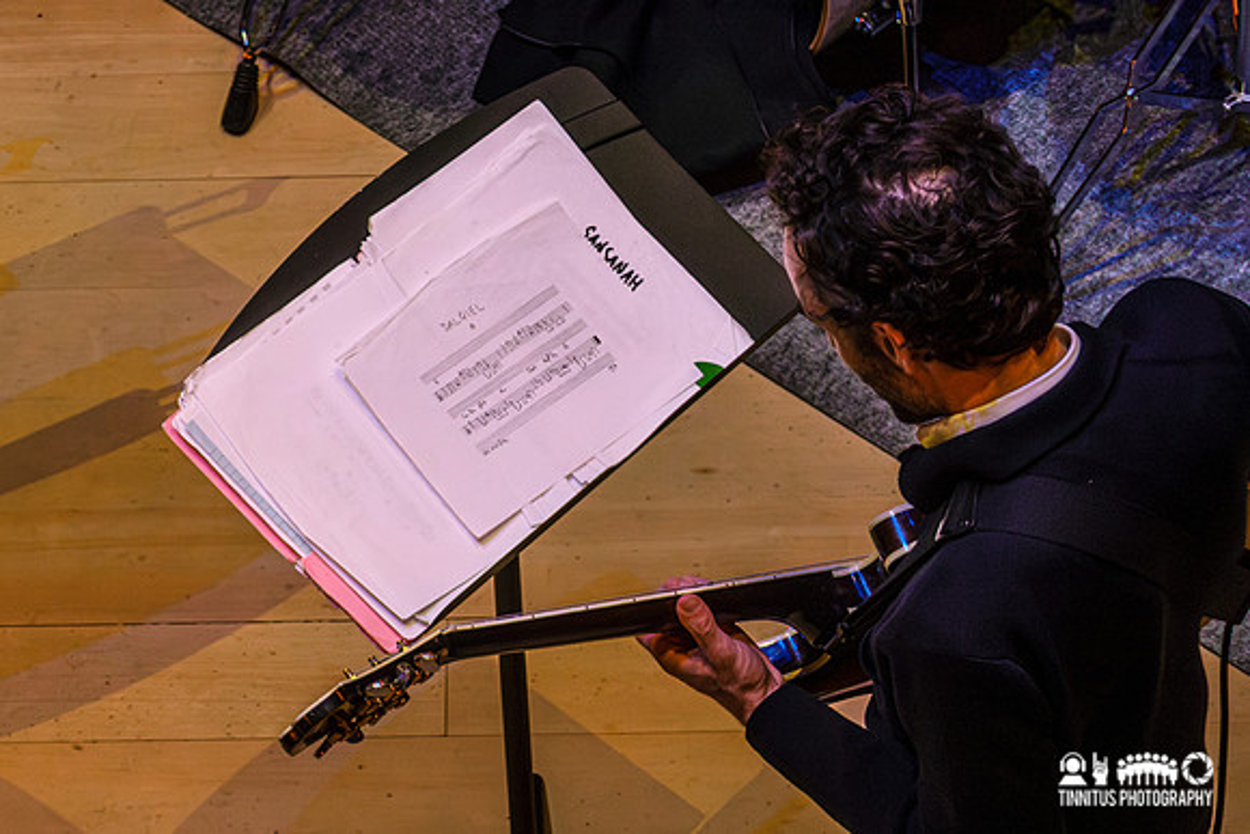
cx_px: 491
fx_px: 8431
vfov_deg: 5.7
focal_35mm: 243
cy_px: 417
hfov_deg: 8.5
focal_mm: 72
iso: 1250
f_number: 4.5
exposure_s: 1/320
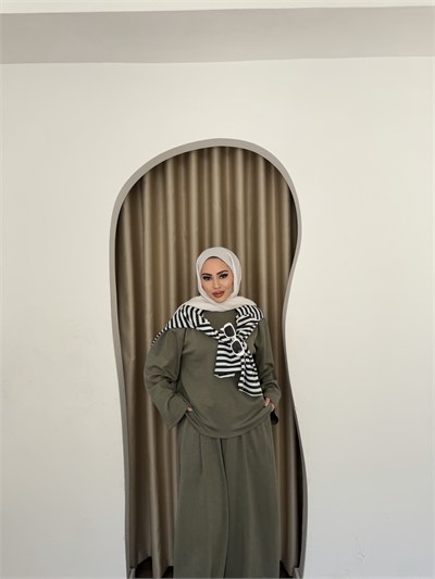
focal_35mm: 24
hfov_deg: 56.8
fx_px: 402
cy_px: 290
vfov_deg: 71.6
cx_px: 218
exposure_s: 1/612
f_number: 1.78
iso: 80
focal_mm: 6.76
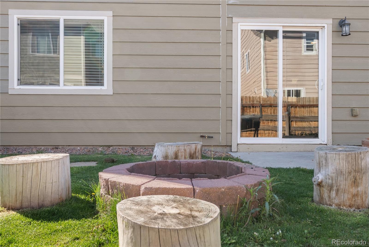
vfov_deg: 42.4
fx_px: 318
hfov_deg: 60.3
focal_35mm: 31
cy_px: 124
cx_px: 184
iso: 200
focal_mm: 31
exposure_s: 1/250
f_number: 8
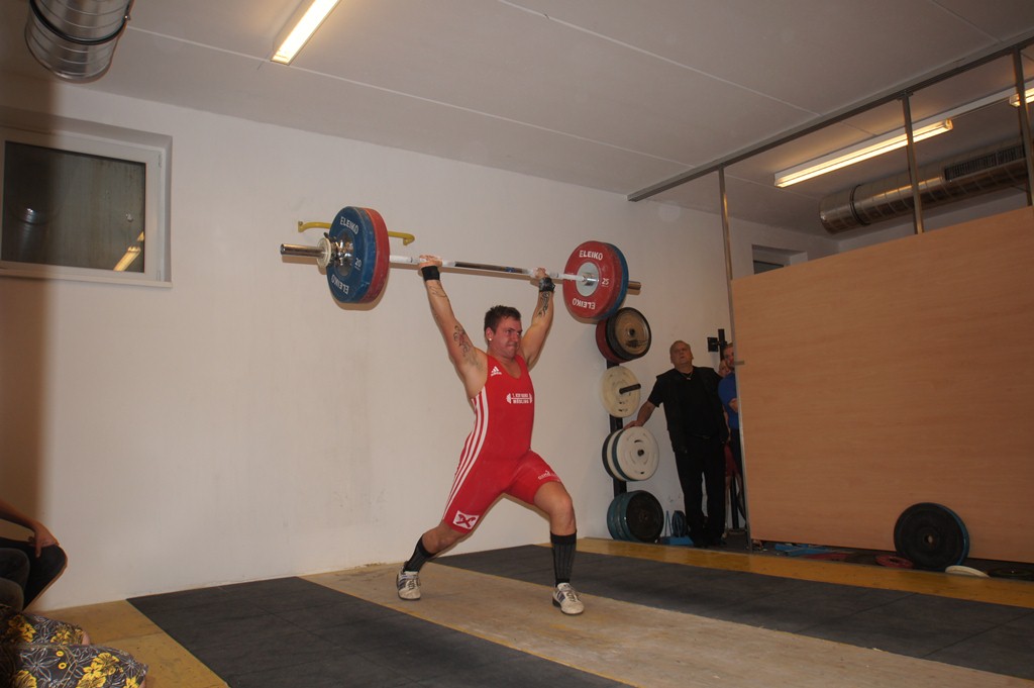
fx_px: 775
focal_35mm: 27
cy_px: 344
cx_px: 517
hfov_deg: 67.4
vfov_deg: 47.9
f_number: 5.6
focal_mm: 18
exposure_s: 1/80
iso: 200
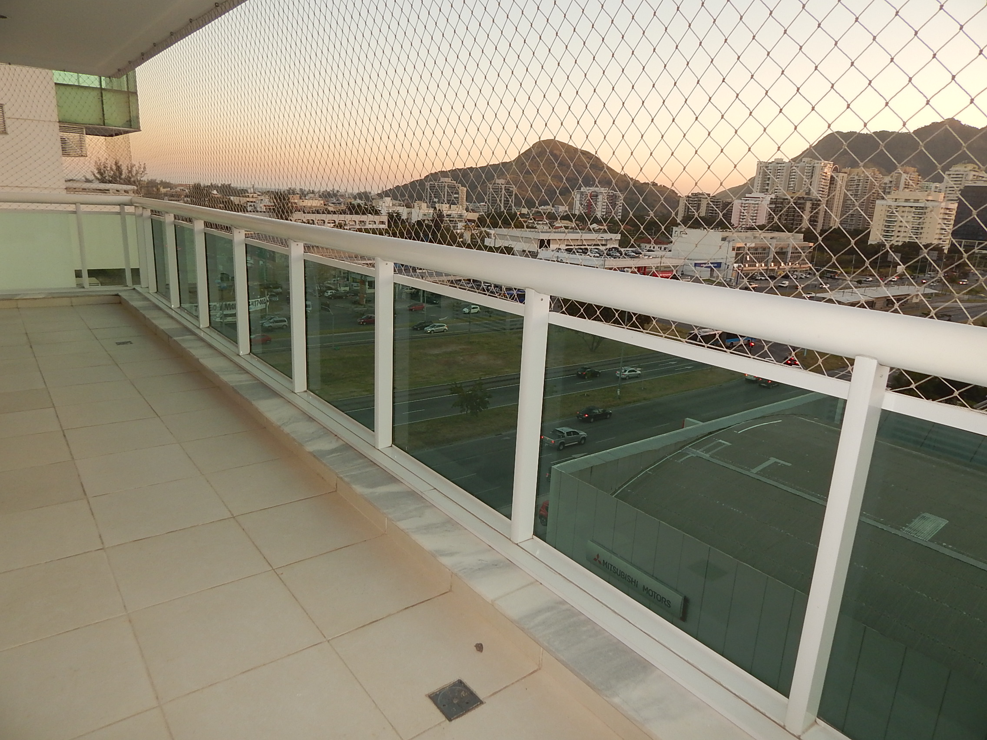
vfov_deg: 58.9
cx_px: 494
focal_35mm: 23
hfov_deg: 73.9
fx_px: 656
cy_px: 370
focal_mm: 4
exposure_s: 1/160
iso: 125
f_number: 3
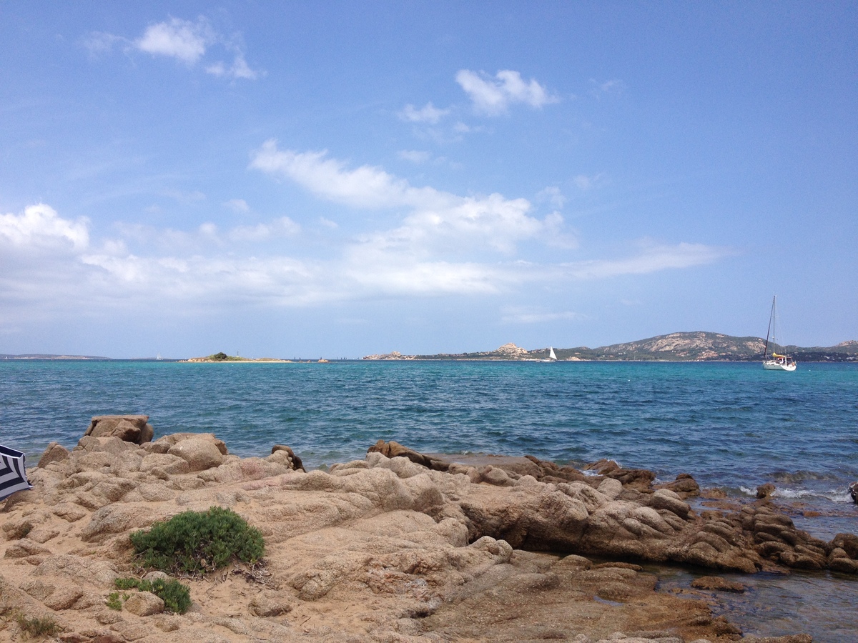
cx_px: 429
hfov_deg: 52.6
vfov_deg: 40.7
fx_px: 868
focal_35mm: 35
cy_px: 322
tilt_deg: +0.3
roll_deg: -0.1
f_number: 2.4
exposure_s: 1/2123
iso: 50
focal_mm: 4.28
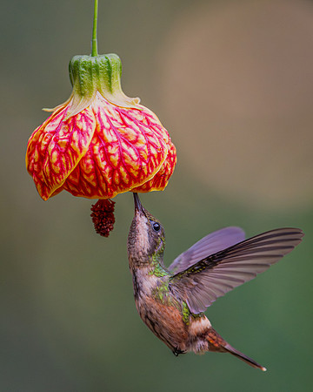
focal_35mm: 691
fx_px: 8005
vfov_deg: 2.8
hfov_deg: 2.2
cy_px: 190
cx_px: 113
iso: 6400
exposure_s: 1/4000
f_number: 4.5
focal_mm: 400
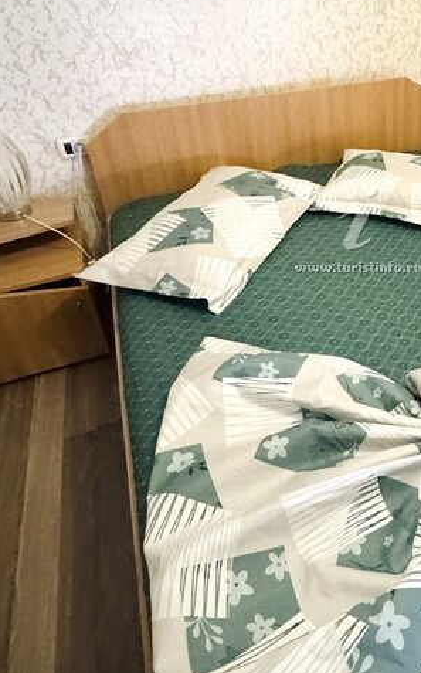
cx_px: 381
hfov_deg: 36.9
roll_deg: -0.5
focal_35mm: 32
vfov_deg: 58.9
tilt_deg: -32.1
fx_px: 587
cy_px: 251
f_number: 2.2
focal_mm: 2.22
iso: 1000
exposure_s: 1/50
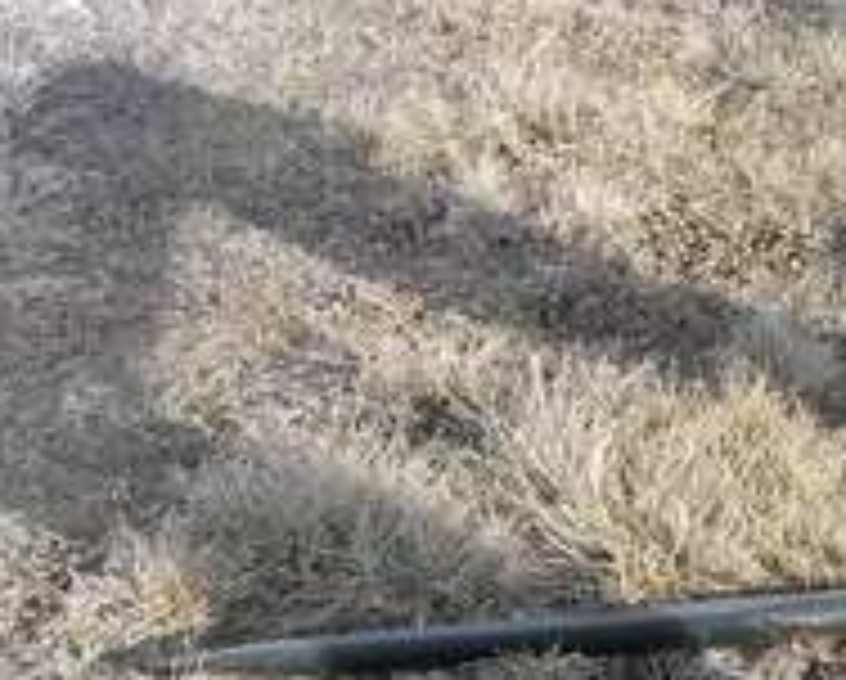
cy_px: 694
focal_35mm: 76
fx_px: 1906
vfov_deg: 19.6
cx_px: 1004
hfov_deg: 23.0
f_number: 3.5
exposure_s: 1/250
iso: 80
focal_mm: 4.9
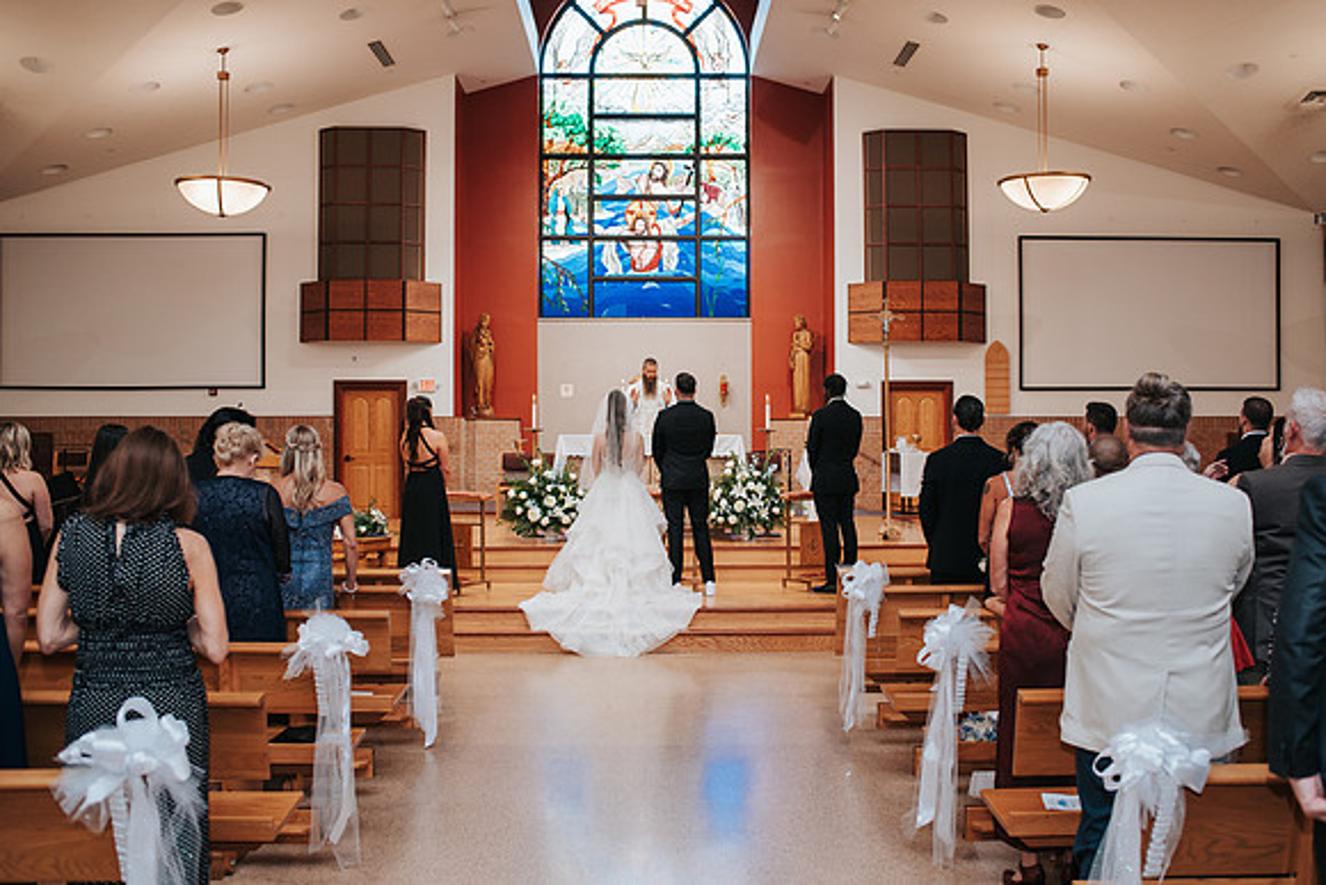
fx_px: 1335
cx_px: 676
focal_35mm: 36
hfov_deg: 52.8
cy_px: 442
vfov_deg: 36.7
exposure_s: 1/125
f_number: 2.8
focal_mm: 35
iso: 500
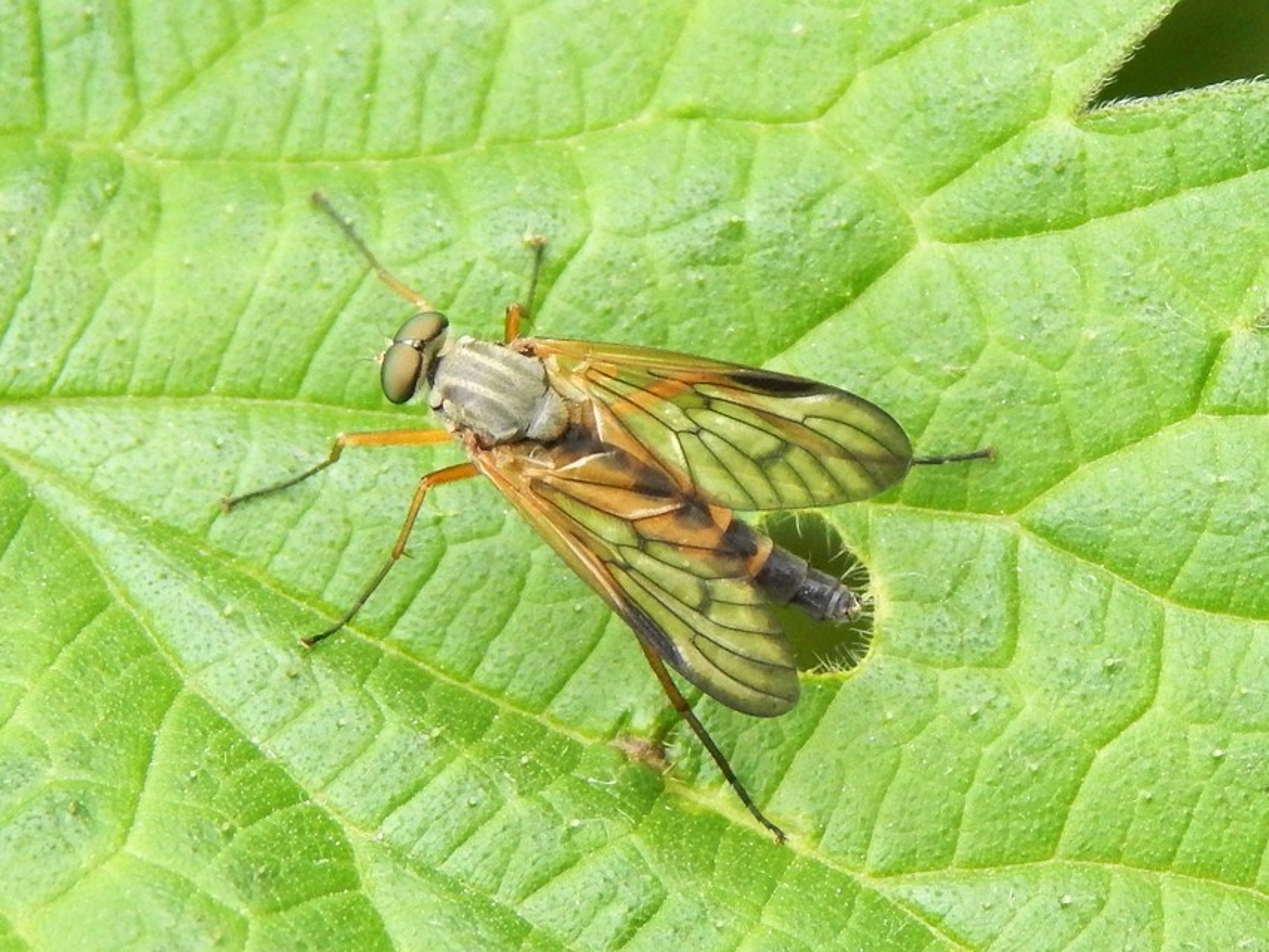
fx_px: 4180
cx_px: 634
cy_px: 476
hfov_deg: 17.3
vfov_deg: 13.0
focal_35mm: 114
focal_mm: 20.5
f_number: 4.6
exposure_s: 1/125
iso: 400
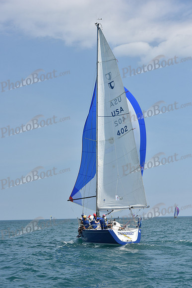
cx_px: 96
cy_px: 144
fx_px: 600
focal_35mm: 75
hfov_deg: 18.2
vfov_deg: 27.0
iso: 250
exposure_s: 1/1250
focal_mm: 75
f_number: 9
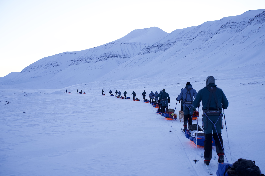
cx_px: 132
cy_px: 88
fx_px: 368
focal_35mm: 50
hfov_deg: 39.6
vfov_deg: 27.0
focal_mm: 50
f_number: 3.5
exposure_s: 1/250
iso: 500
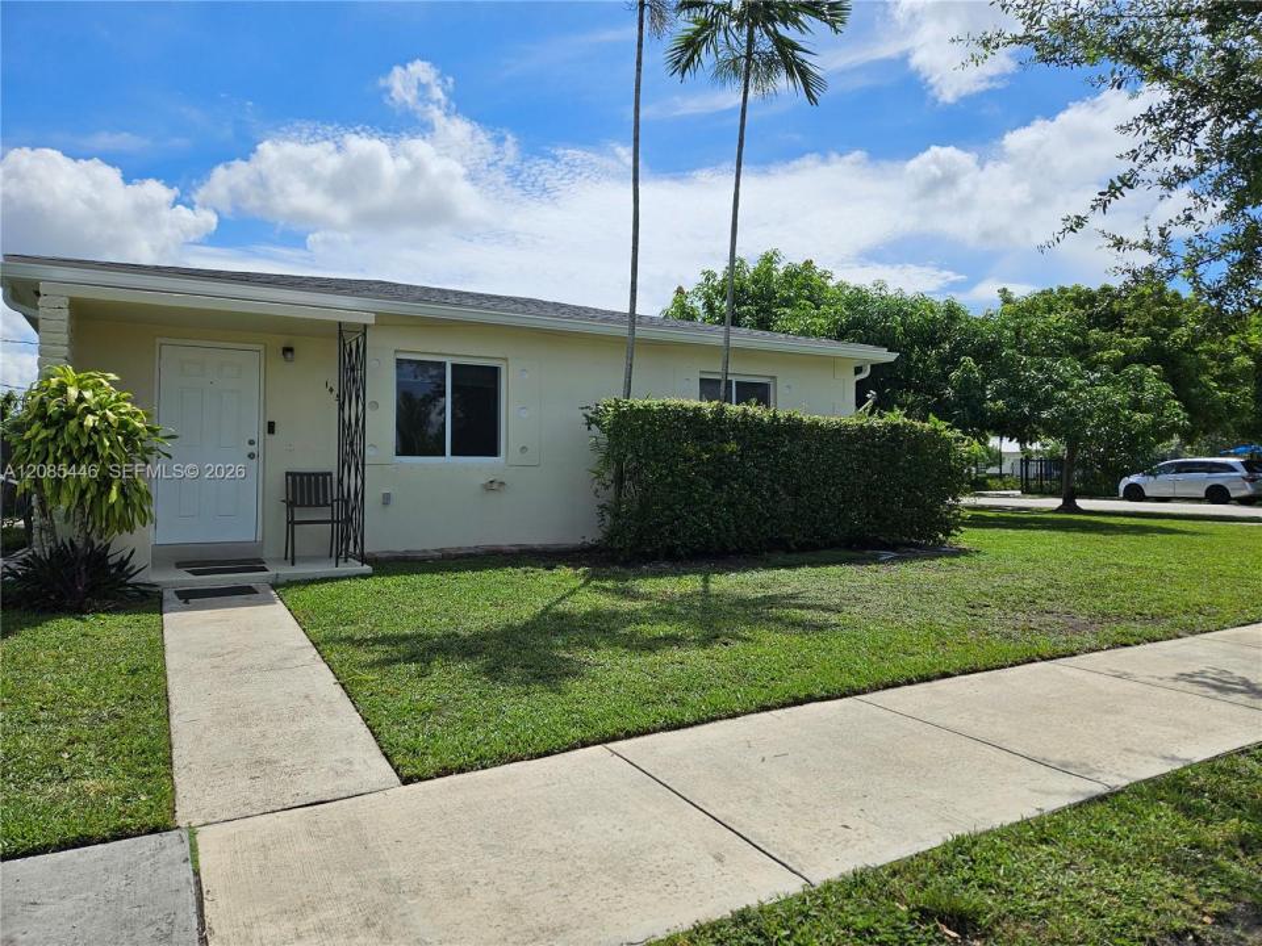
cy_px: 473
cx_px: 631
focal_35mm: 23
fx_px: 839
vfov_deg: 58.9
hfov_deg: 73.9
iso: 25
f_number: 1.8
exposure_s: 1/3840
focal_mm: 5.4
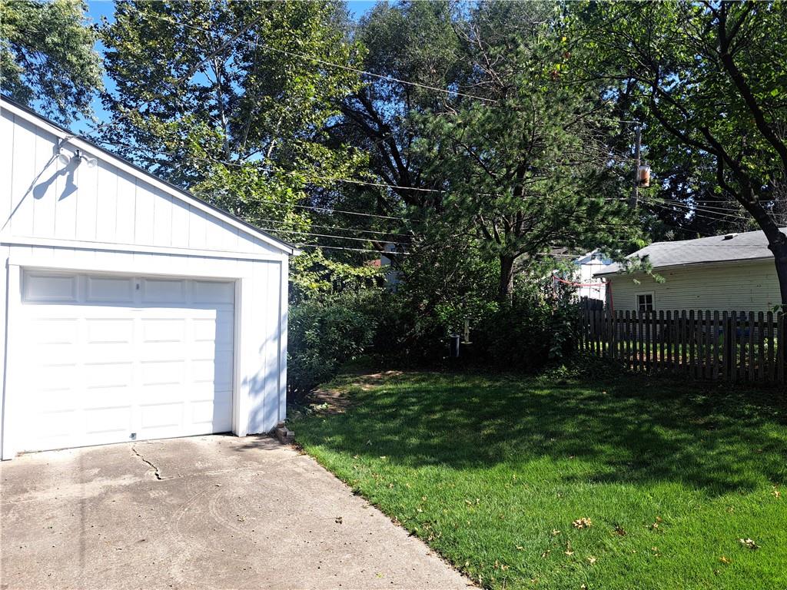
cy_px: 295
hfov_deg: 71.6
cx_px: 394
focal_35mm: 24
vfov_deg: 56.8
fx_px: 546
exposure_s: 1/1435
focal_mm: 5.23
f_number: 1.8
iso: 50
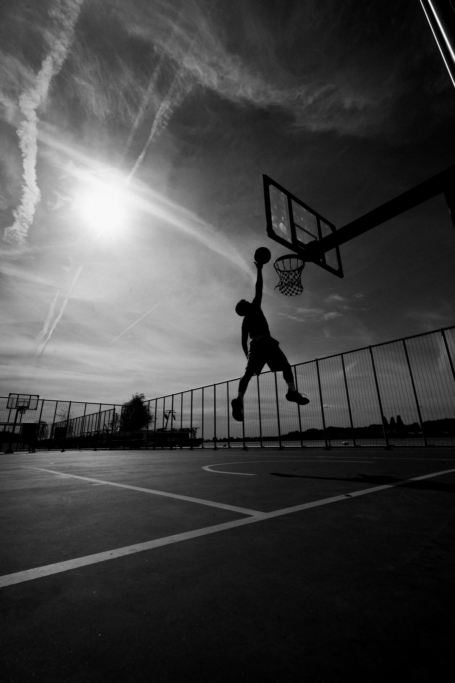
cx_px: 228
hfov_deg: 73.7
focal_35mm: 16
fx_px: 303
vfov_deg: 96.7
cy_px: 342
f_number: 13
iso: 320
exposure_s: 1/3200
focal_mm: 16
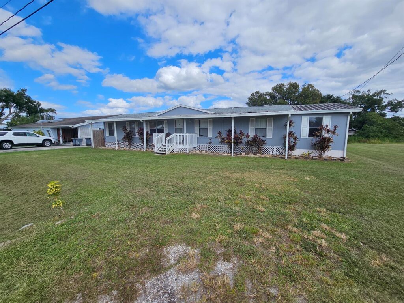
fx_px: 152
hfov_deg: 106.2
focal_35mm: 13
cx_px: 202
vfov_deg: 89.9
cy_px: 152
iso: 50
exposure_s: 1/2551
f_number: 2.2
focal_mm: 2.2
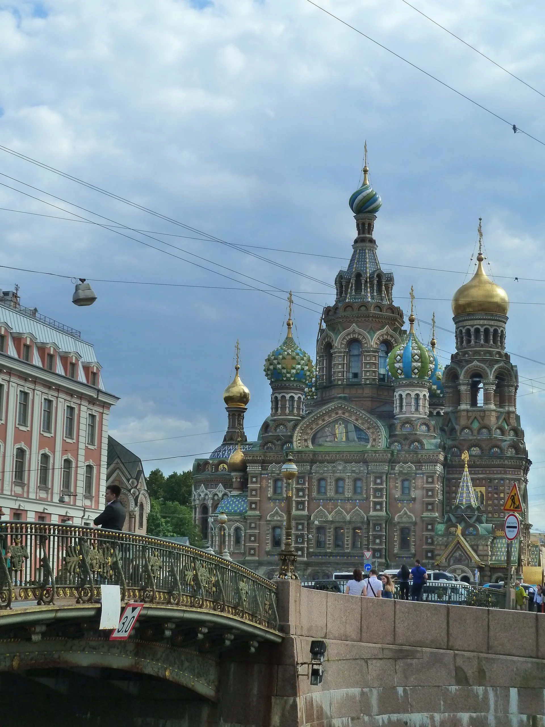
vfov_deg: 30.7
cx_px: 272
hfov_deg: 23.3
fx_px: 1323
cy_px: 364
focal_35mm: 63
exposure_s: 1/500
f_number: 5
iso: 200
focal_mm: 10.3
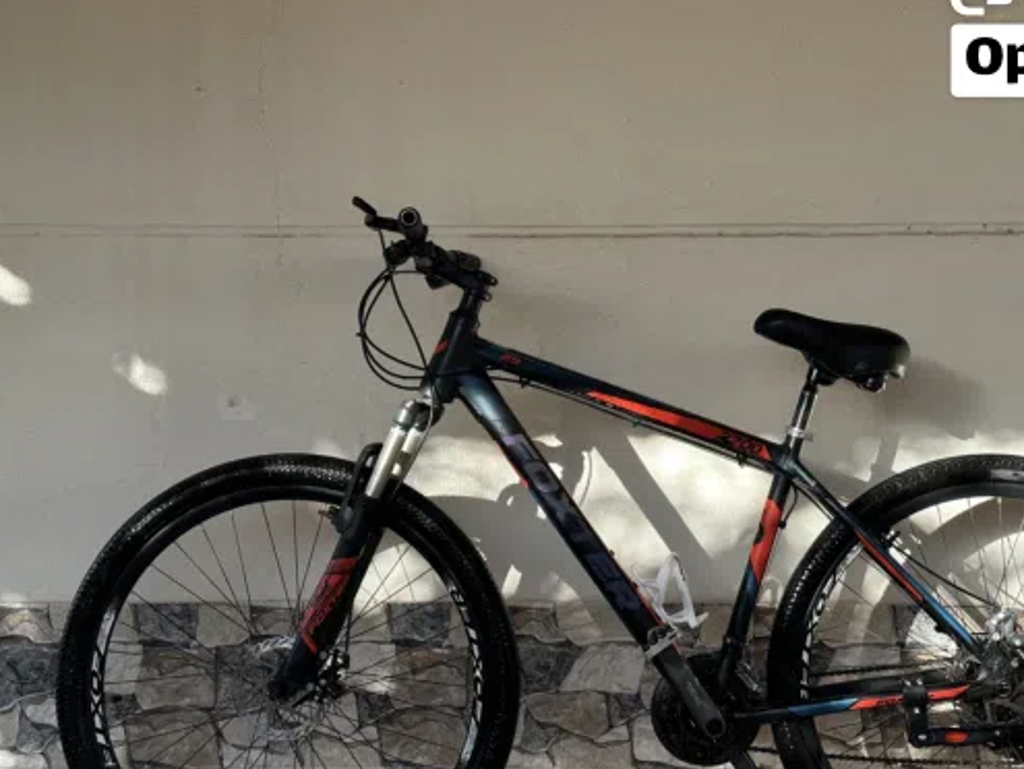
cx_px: 639
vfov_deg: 23.7
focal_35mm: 62
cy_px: 395
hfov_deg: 31.0
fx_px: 1835
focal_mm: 6.86
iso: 64
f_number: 1.78
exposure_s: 1/295
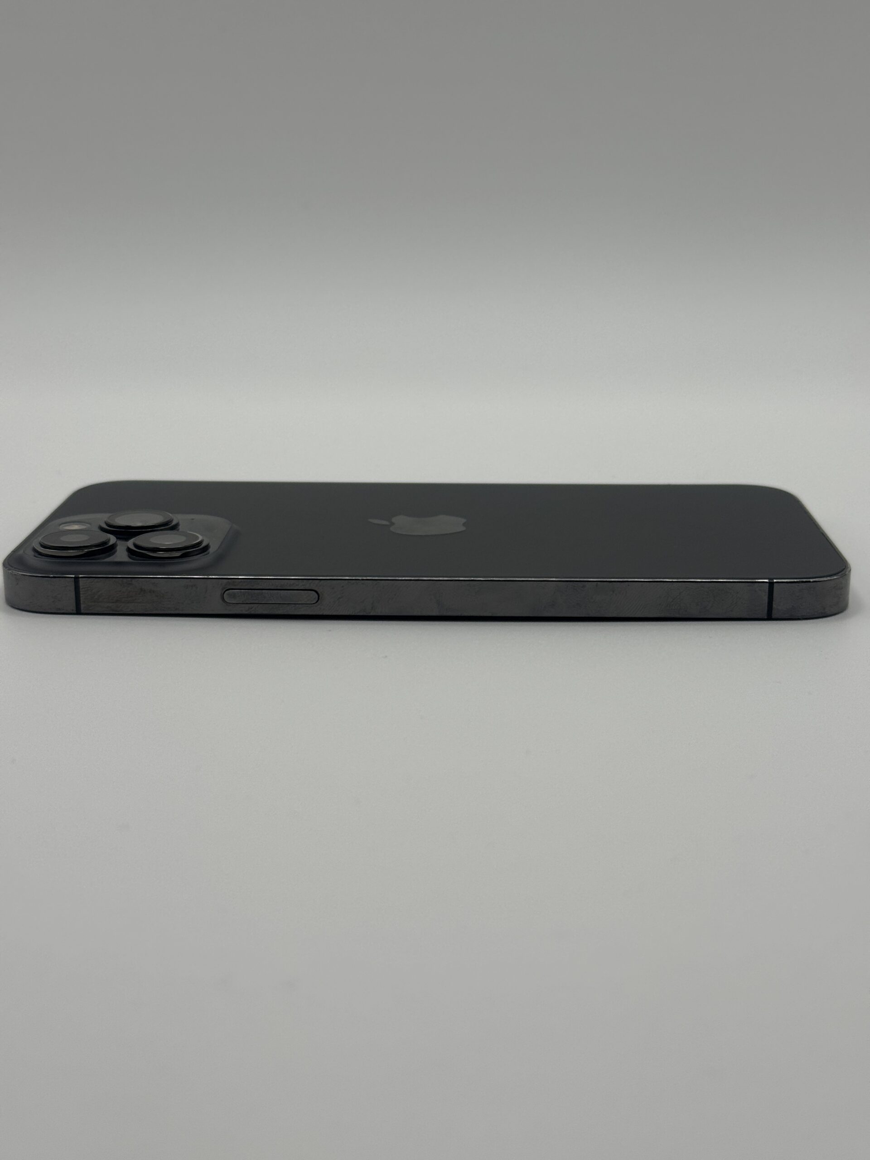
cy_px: 580
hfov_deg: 30.3
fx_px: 1609
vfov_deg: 39.7
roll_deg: +0.3
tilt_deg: -15.9
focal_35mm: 48
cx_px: 435
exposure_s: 1/2331
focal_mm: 6.76
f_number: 1.78
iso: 64
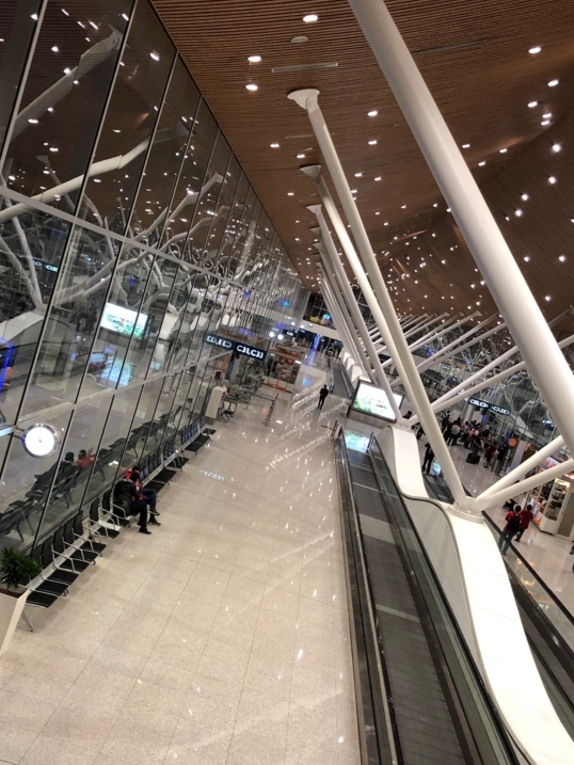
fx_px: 884
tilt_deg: -4.3
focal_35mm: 40
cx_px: 287
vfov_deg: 46.7
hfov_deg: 36.0
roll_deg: -18.1
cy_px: 420
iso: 40
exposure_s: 1/17
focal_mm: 4
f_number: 1.8
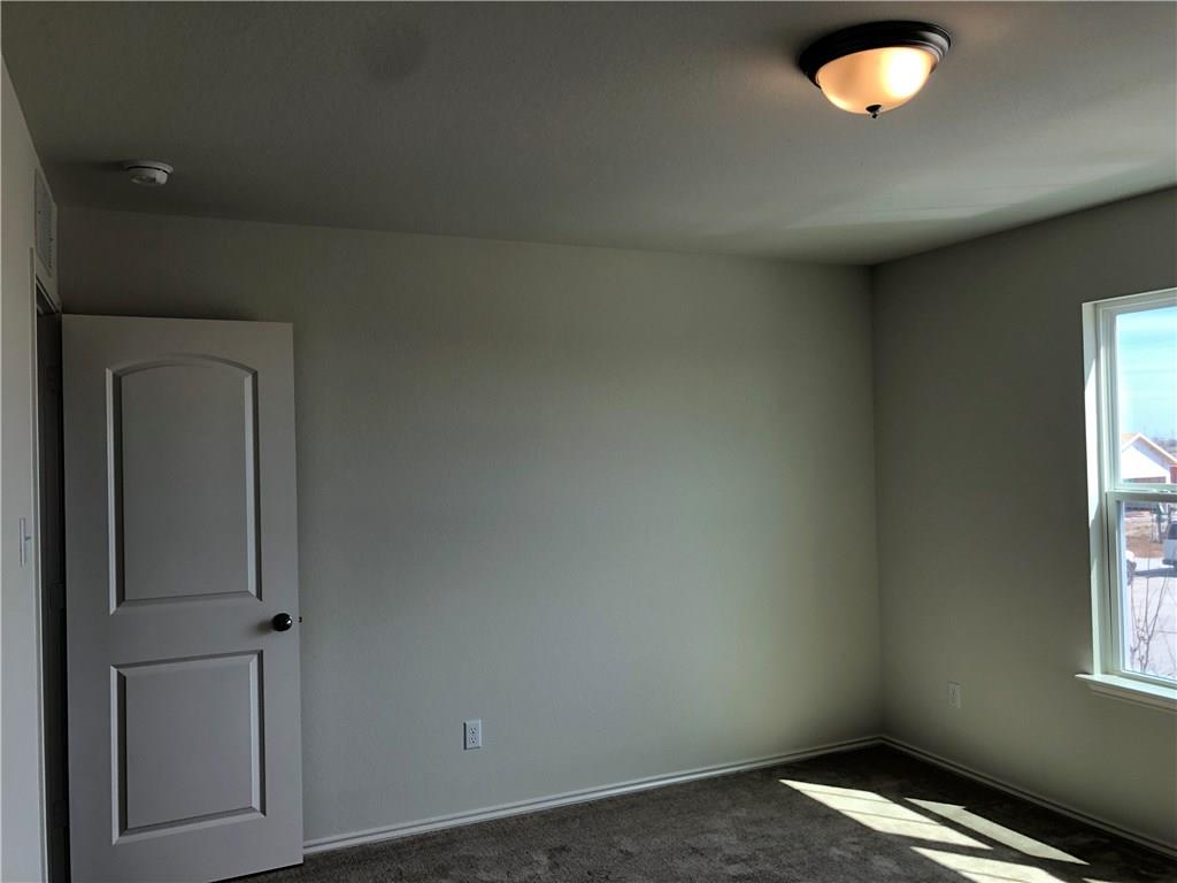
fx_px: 952
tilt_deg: +1.0
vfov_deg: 49.7
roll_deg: +1.7
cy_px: 442
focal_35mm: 28
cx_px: 588
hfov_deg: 63.4
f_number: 1.8
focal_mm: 4
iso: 20
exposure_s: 1/124
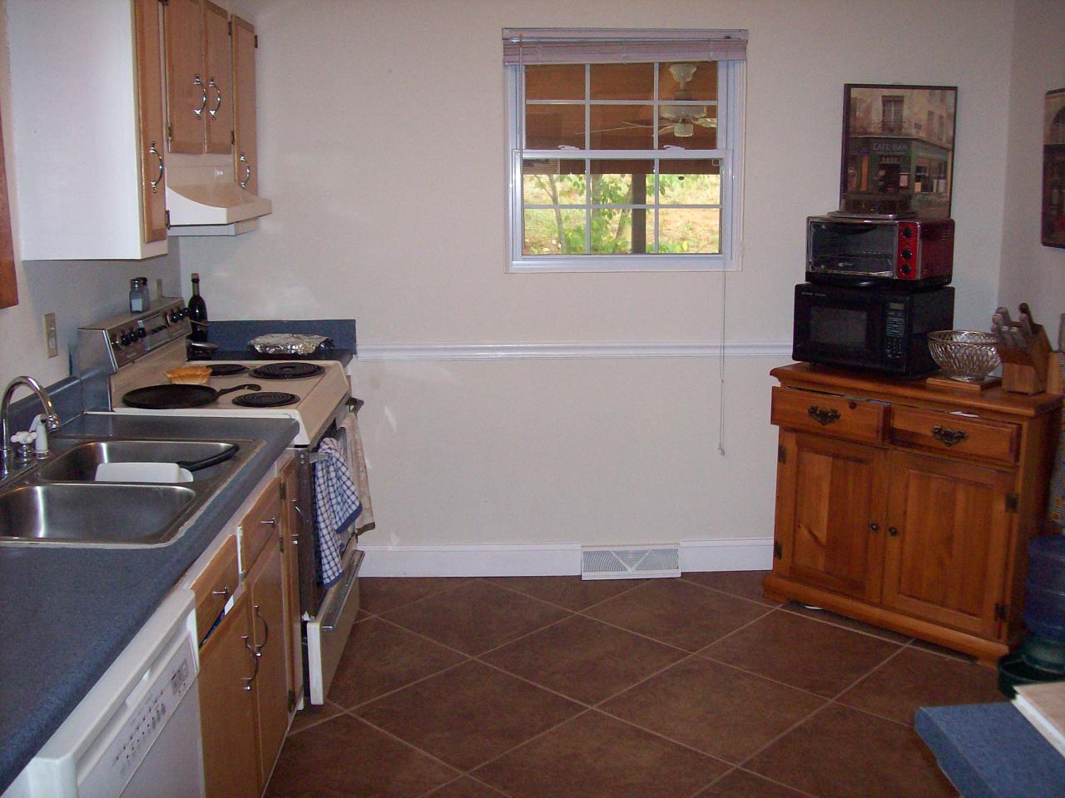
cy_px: 399
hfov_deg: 51.4
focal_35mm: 36
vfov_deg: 39.6
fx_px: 1107
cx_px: 532
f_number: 2.7
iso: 140
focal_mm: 6
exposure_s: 1/64
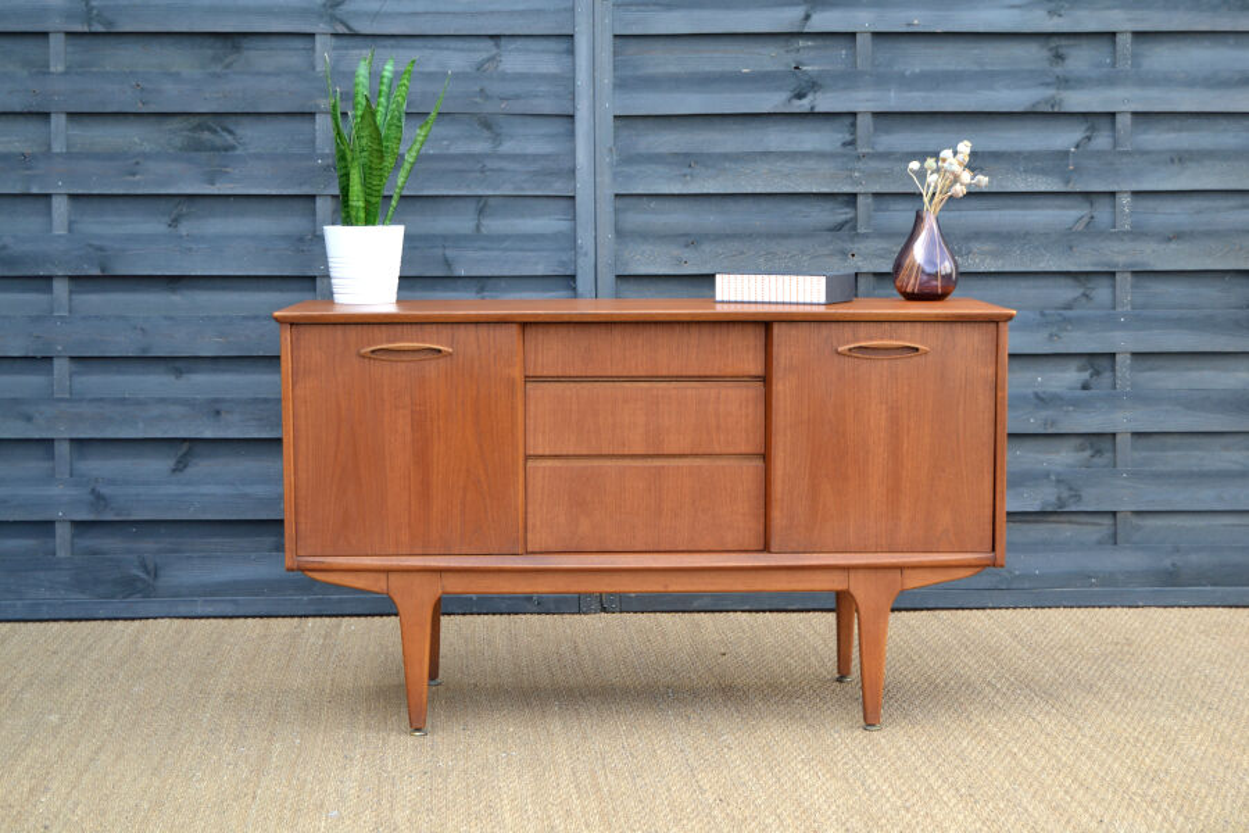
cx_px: 624
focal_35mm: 60
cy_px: 416
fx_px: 2082
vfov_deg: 22.6
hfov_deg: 33.4
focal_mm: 40
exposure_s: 1/125
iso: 250
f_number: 5.6
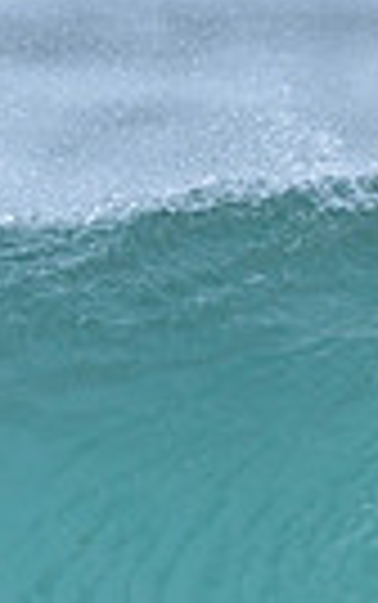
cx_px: 252
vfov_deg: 0.6
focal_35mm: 3521
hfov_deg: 0.4
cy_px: 803
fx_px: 57912
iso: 450
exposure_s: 1/1600
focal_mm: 800
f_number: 6.3
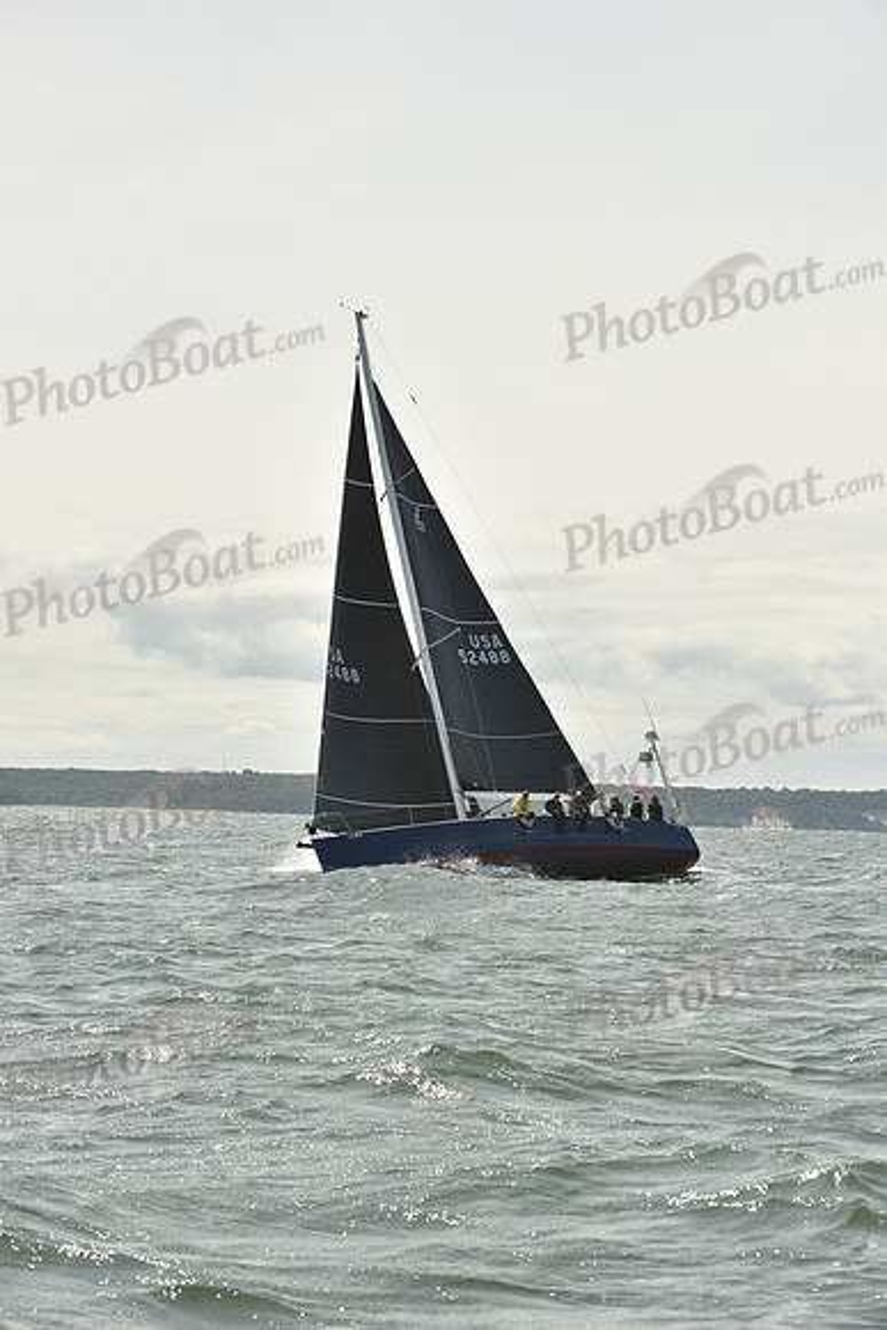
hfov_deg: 13.4
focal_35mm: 102
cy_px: 665
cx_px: 444
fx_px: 3767
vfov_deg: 20.0
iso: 250
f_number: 9
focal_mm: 102
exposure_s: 1/800
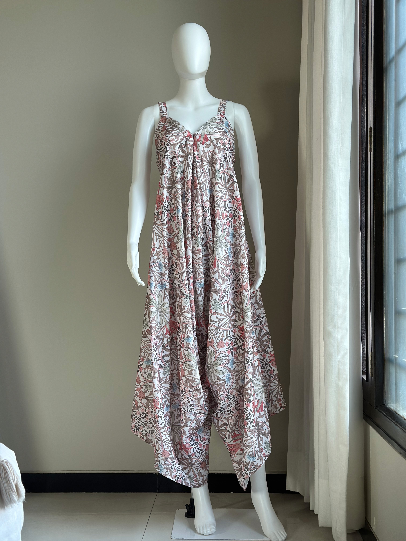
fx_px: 751
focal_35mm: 48
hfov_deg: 30.3
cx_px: 203
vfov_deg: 39.7
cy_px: 270
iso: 125
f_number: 1.78
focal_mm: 6.86
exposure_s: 1/80
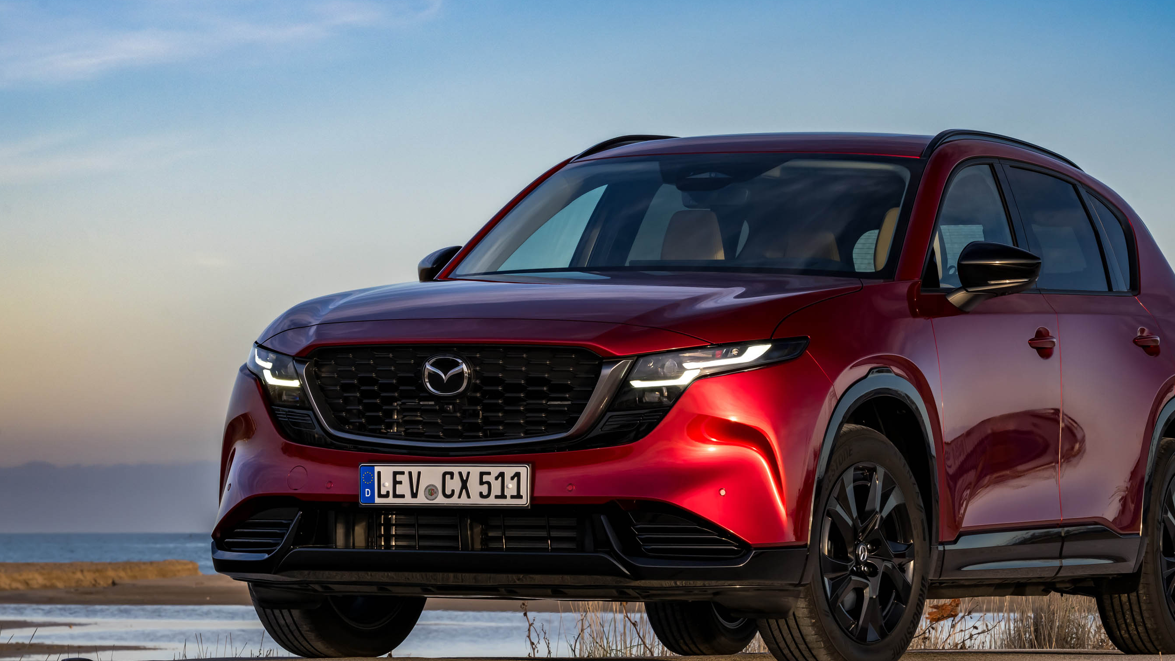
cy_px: 277
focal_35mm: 164
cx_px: 687
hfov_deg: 13.1
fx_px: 5110
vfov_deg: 7.4
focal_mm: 130
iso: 200
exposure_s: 1/80
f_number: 11
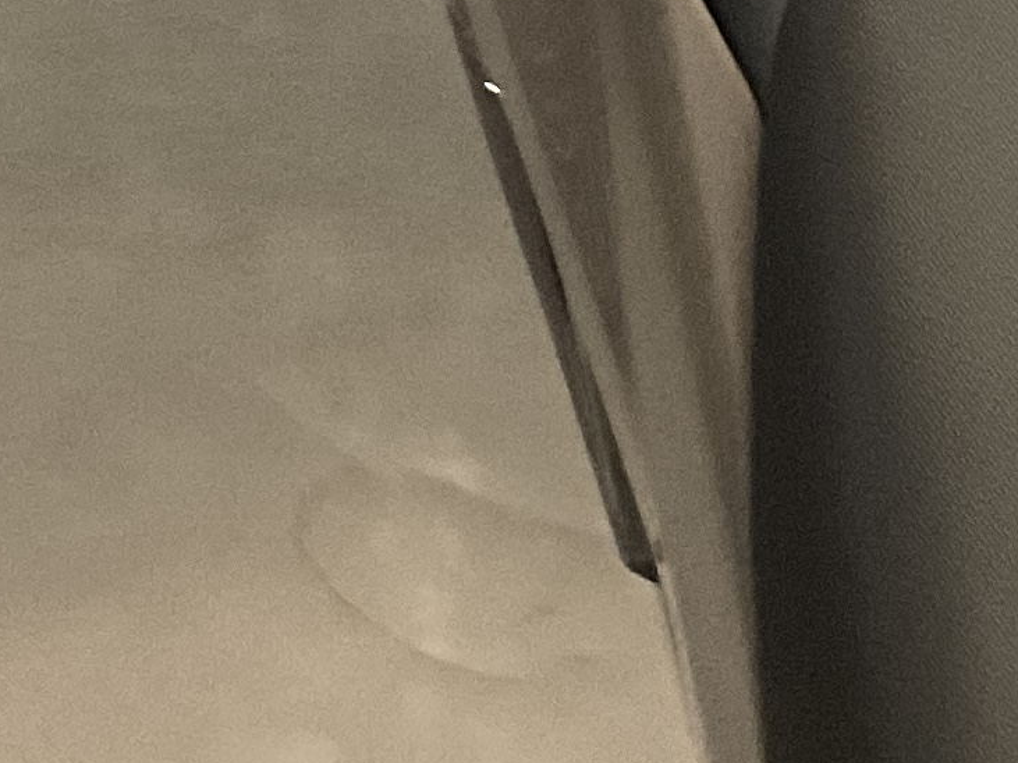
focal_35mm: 160
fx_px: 4705
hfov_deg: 12.2
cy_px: -1001
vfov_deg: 8.5
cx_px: 1054
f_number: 1.8
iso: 200
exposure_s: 1/40
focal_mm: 3
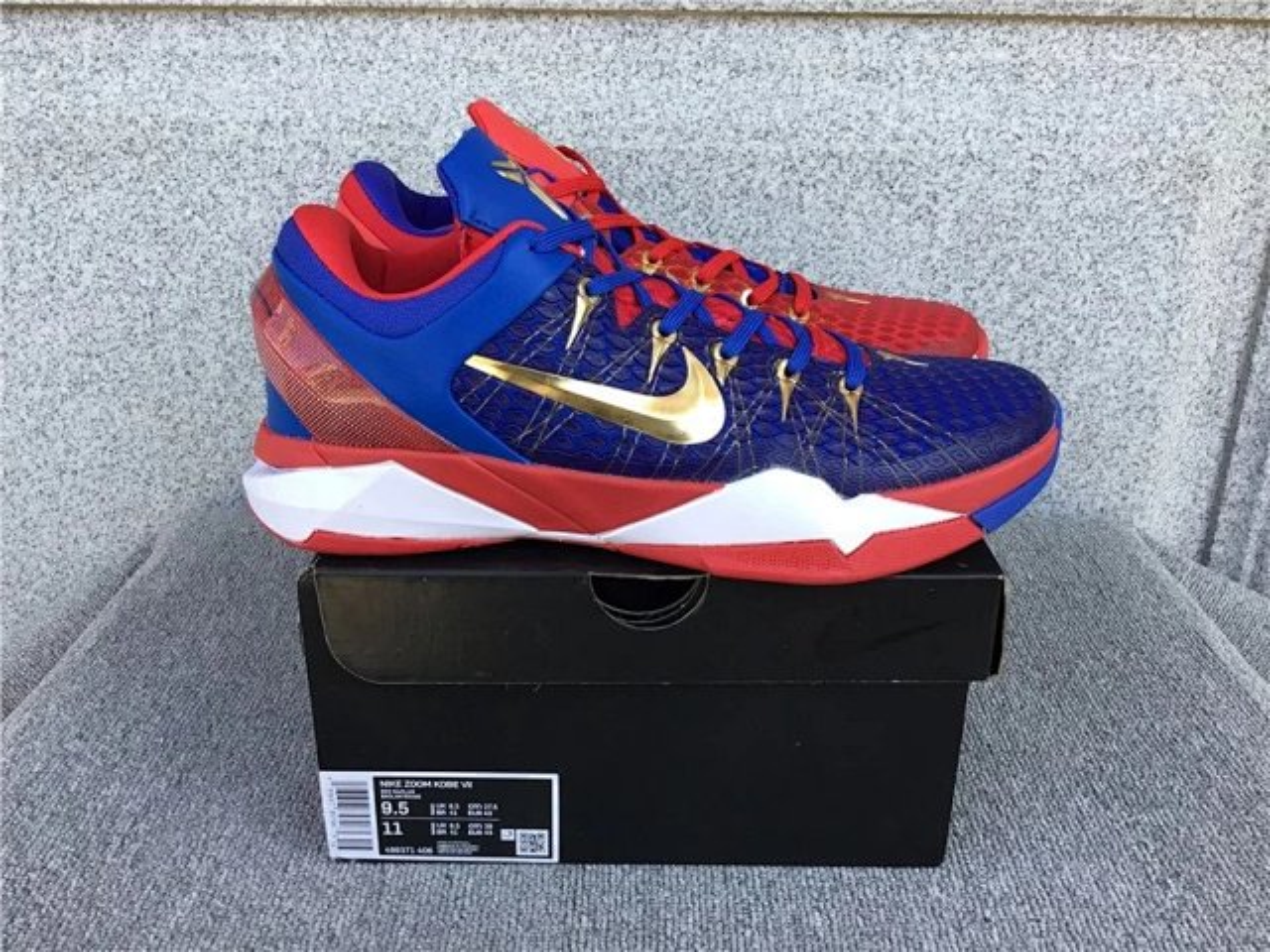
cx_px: 635
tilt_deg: -22.8
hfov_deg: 58.4
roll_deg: -0.4
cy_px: 476
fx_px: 1137
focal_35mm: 31
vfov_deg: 45.4
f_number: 2.4
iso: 25
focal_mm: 3.3
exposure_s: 1/100
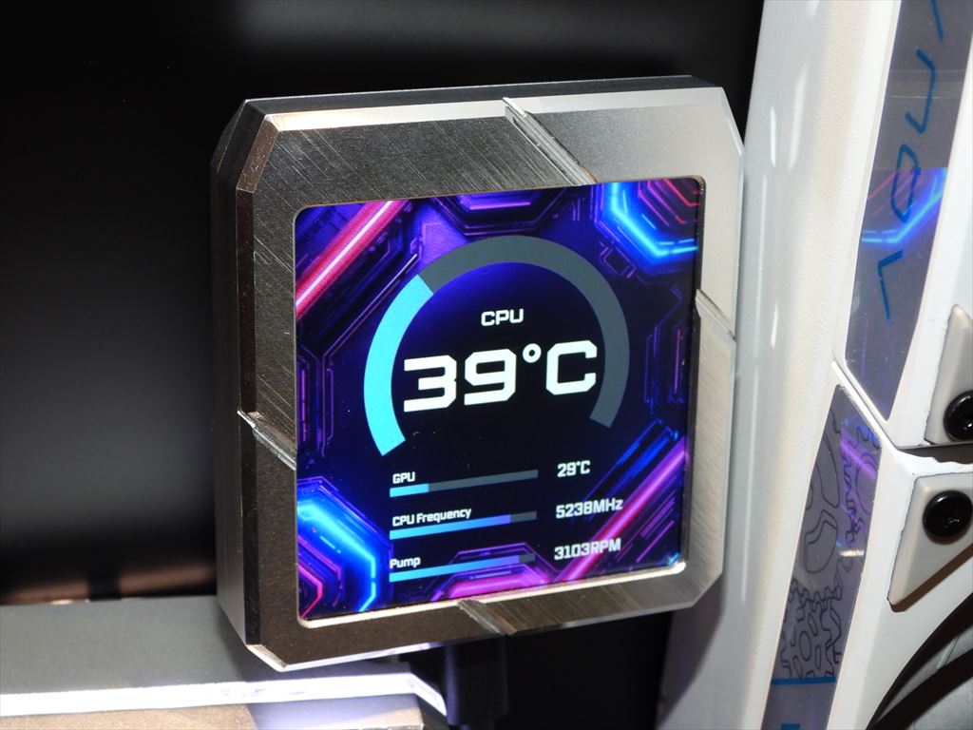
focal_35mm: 70
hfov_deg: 27.8
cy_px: 365
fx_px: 1968
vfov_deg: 21.0
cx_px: 486
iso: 200
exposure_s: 1/30
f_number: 3.5
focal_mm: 12.6
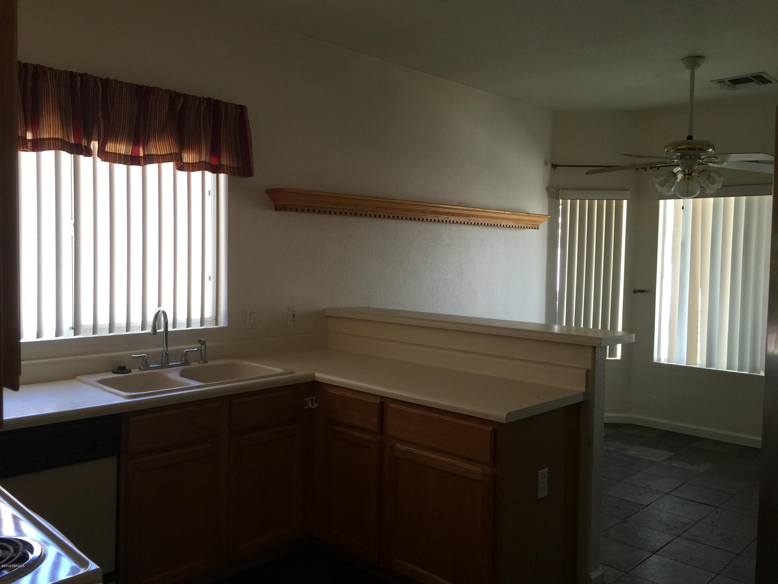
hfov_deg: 61.7
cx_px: 389
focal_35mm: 29
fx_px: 652
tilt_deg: -4.7
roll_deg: -1.2
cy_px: 292
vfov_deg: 48.2
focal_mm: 4.15
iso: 40
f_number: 2.2
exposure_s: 1/40
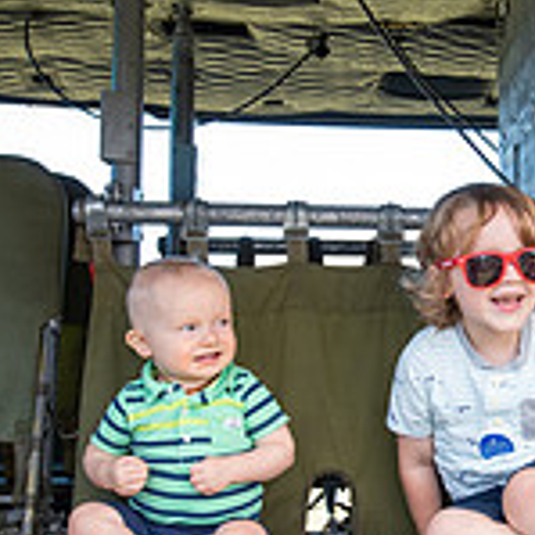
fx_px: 1207
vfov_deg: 25.0
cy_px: 308
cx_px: 481
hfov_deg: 24.3
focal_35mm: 69
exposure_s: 1/200
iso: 400
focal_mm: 20
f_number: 5.6
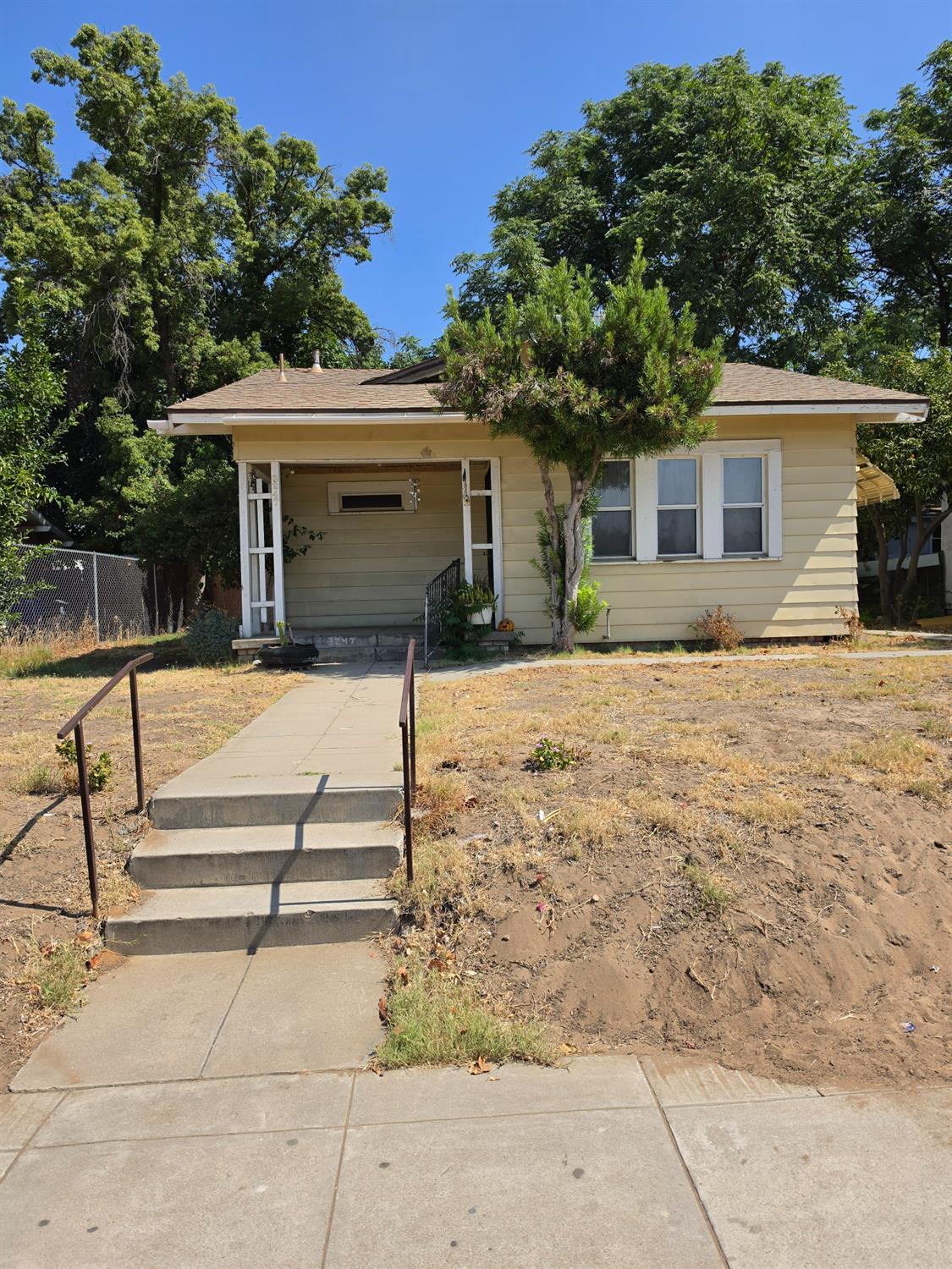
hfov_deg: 58.9
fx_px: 843
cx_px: 476
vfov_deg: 73.9
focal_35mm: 23
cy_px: 634
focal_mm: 6.5
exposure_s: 1/5955
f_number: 1.4
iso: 64
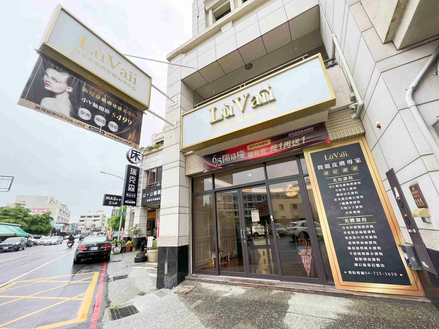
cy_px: 164
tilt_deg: +21.4
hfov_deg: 106.2
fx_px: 165
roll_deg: +3.9
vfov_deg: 89.9
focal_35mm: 13
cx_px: 220
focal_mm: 1.57
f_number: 1.8
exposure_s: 1/392
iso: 32
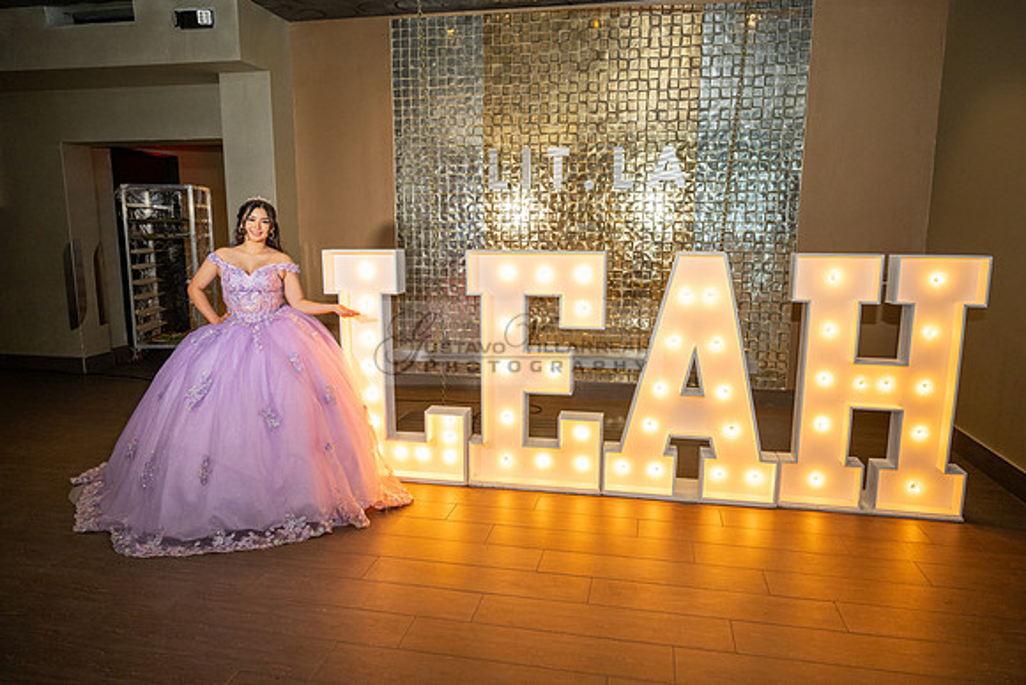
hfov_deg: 73.7
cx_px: 513
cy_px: 342
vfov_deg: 53.2
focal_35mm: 24
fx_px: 684
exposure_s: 1/125
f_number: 2.8
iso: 1000
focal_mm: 24
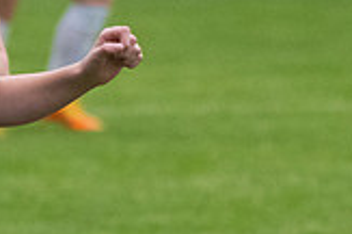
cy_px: 171
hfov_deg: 1.8
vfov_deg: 1.2
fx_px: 10939
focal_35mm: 1121
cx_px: -151
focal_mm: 210
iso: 4000
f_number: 5.6
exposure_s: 1/1600
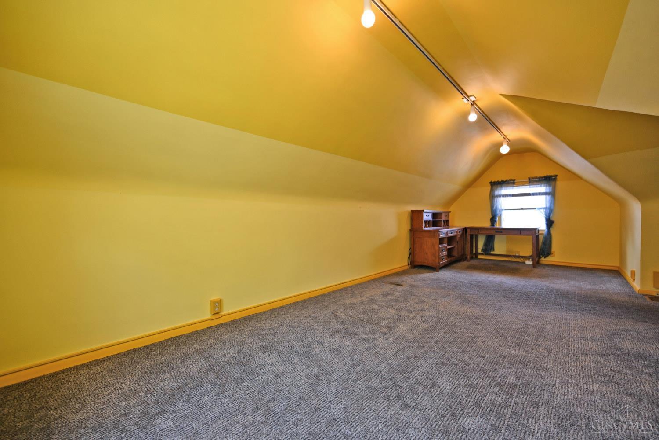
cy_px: 220
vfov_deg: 81.2
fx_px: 256
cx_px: 330
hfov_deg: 104.3
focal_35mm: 14
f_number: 4
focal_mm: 14
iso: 320
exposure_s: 1/60
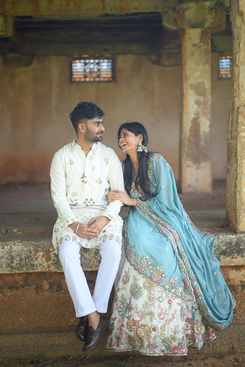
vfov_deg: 39.6
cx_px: 122
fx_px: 510
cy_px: 184
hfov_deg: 27.0
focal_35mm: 50
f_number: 1.2
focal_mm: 50
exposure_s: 1/250
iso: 320
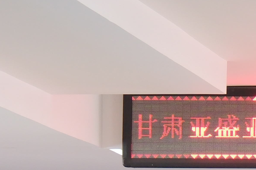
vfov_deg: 3.9
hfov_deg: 5.6
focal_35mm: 352
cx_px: 622
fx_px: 2502
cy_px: 266
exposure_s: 1/52
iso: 640
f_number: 4
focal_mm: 35.8
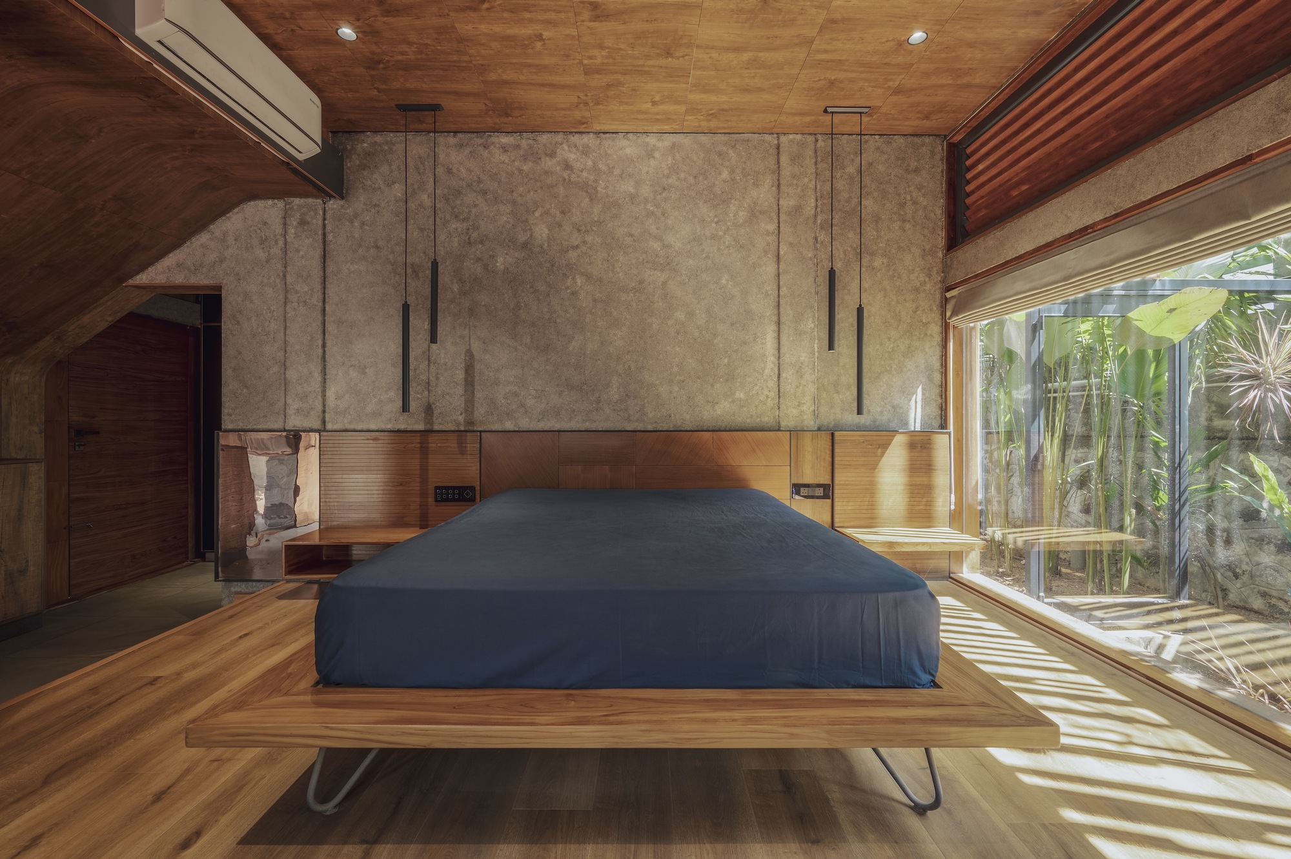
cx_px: 646
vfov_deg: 77.3
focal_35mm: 15
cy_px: 430
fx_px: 538
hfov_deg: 100.4
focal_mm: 15
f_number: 11
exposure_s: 1/3
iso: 100
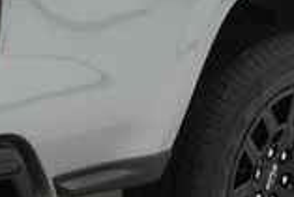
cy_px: -40
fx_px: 1030
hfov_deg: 16.2
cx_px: 131
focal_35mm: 126
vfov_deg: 10.7
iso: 1000
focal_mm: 21
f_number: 5.6
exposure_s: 1/200
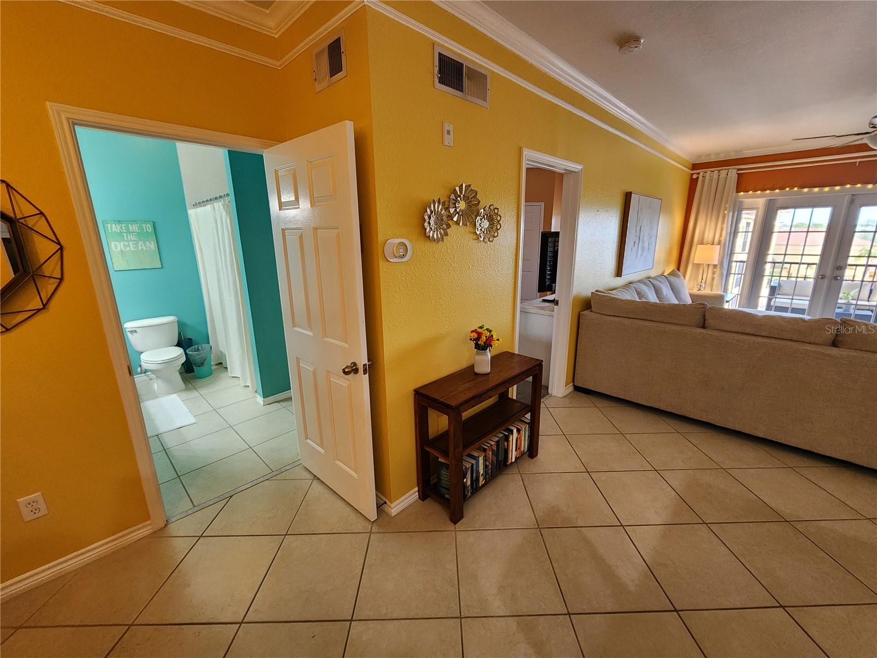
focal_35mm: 13
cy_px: 329
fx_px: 329
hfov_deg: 106.2
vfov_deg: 89.9
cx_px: 438
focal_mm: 2.2
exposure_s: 1/60
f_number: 2.2
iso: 400
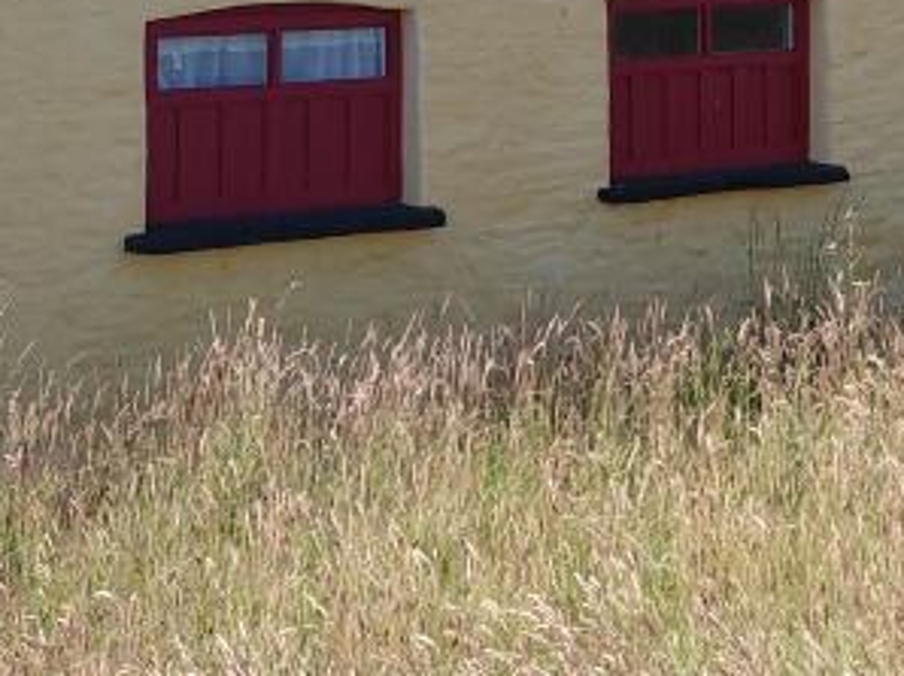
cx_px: 916
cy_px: -336
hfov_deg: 21.9
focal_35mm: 86
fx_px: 2244
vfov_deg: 15.8
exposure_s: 1/1640
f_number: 1.8
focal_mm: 4.69
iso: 50
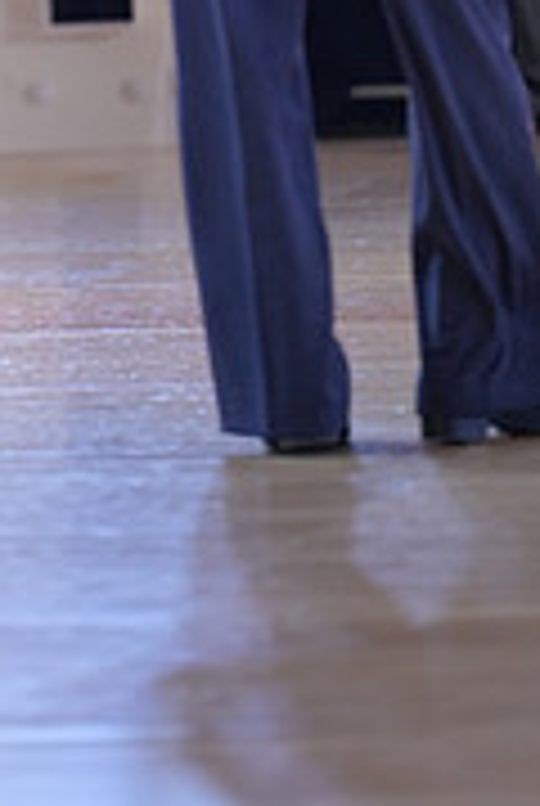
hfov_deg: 2.8
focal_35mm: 485
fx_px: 10870
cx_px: -38
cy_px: -369
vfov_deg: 4.2
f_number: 2
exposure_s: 1/500
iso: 800
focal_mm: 150
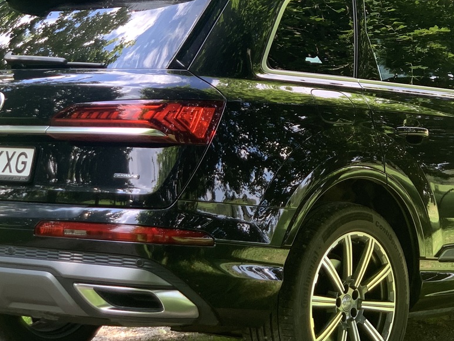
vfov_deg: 13.7
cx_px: 301
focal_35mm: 108
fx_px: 1417
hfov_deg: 18.2
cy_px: 140
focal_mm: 6
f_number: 2.4
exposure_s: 1/122
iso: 50
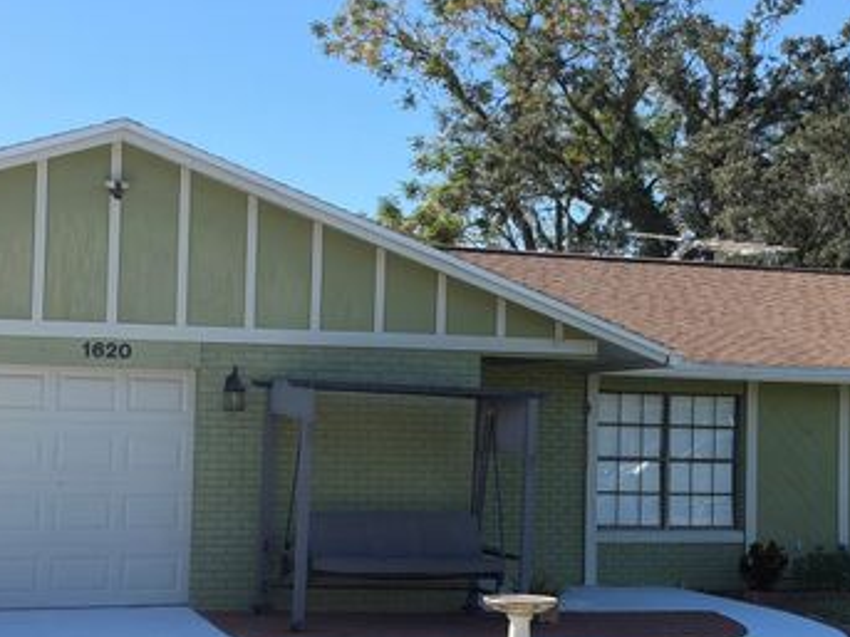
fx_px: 1718
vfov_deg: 21.0
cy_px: 341
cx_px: 510
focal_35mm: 70
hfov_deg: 27.7
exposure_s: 1/2865
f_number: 1.78
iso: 64
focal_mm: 6.76
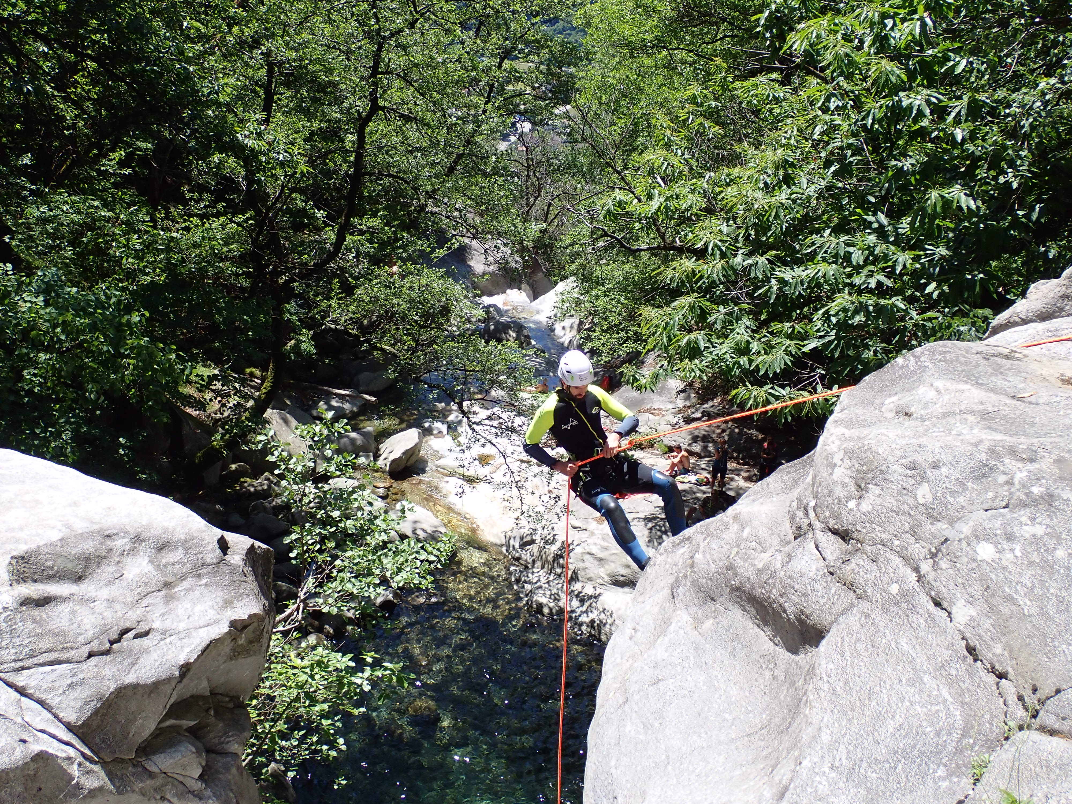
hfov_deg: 45.8
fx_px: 1270
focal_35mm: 41
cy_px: 402
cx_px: 536
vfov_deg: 35.1
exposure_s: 1/800
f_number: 4
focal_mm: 7.31
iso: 200
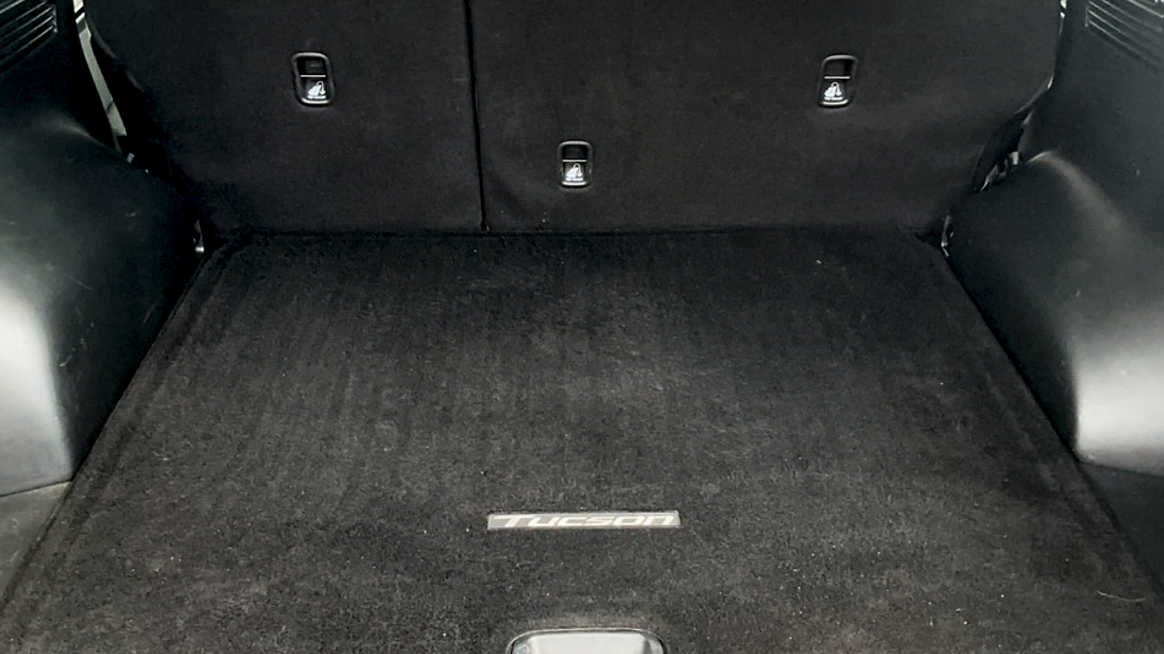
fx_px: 1018
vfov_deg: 35.6
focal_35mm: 33
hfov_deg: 59.5
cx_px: 582
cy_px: 314
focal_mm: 3
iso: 125
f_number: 1.8
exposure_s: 1/120
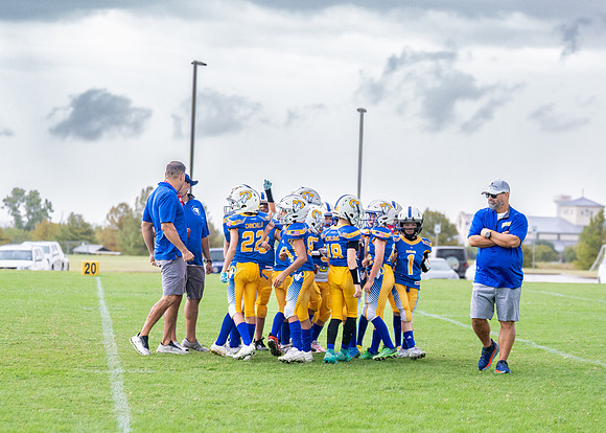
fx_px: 2128
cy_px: 284
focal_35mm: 124
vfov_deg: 11.6
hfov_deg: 16.2
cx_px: 302
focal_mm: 83
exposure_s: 1/1000
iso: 1000
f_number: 2.8
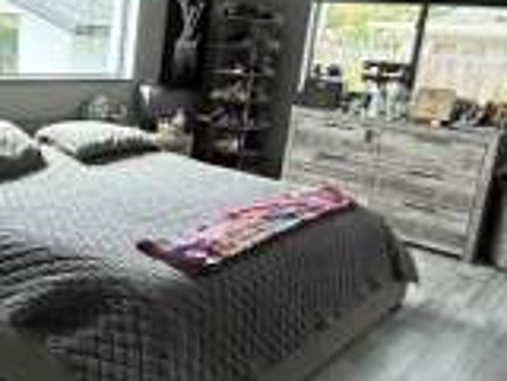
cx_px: 101
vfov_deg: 34.3
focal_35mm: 42
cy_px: 168
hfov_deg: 42.8
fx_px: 615
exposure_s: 1/99
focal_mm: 2.22
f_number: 2.2
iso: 100
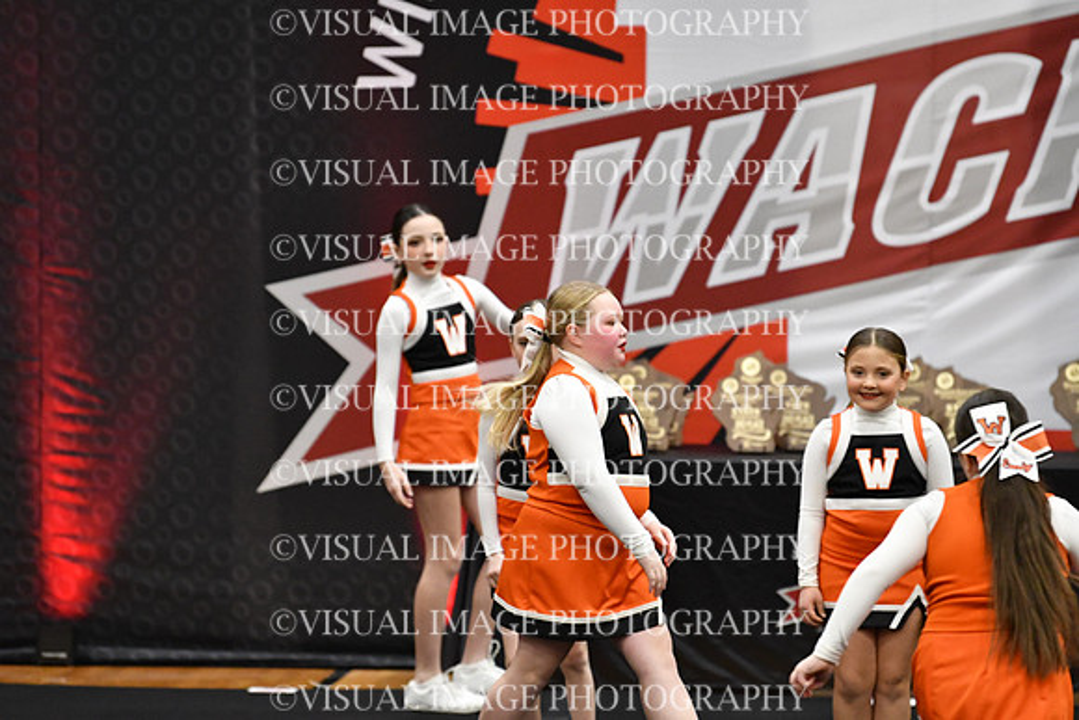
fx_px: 8094
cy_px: 360
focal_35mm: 270
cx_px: 540
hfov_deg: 7.6
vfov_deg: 5.1
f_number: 2.8
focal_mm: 180
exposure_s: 1/800
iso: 5000
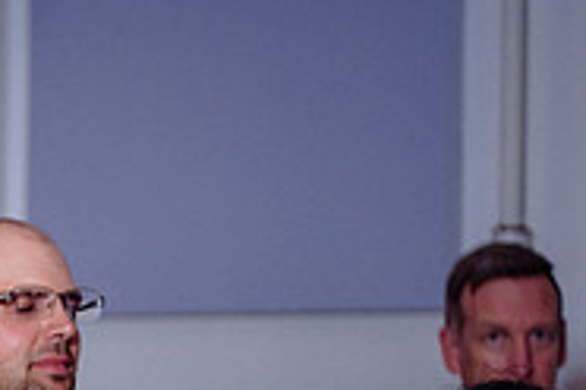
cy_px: 499
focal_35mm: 255
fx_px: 4151
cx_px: -265
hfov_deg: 7.9
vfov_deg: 5.4
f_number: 3.2
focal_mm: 70
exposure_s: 1/80
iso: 1000
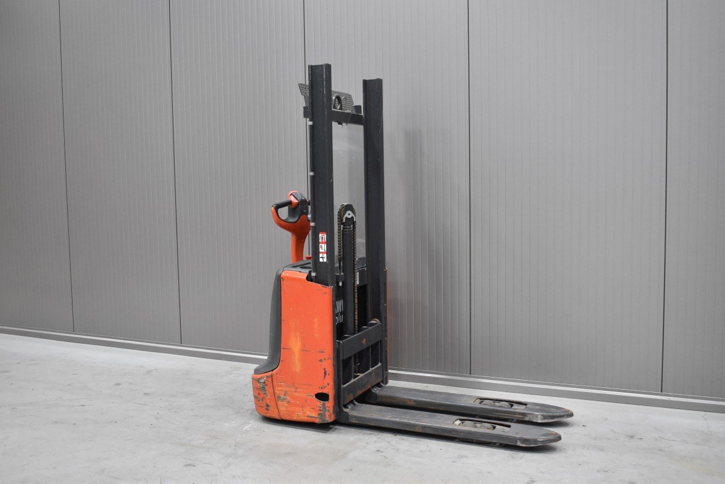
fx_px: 725
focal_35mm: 36
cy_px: 242
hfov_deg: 53.1
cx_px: 362
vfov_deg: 36.9
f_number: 5
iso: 1600
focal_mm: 24
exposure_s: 1/50
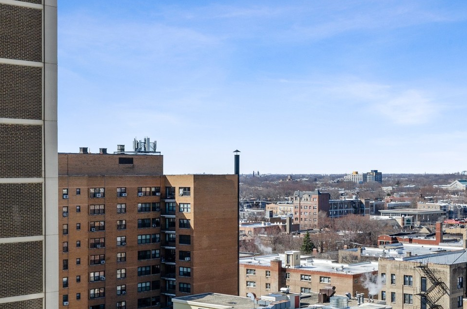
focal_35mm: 61
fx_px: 789
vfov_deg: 21.8
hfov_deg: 32.9
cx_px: 276
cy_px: 258
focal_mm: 24
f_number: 9
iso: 200
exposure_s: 1/400
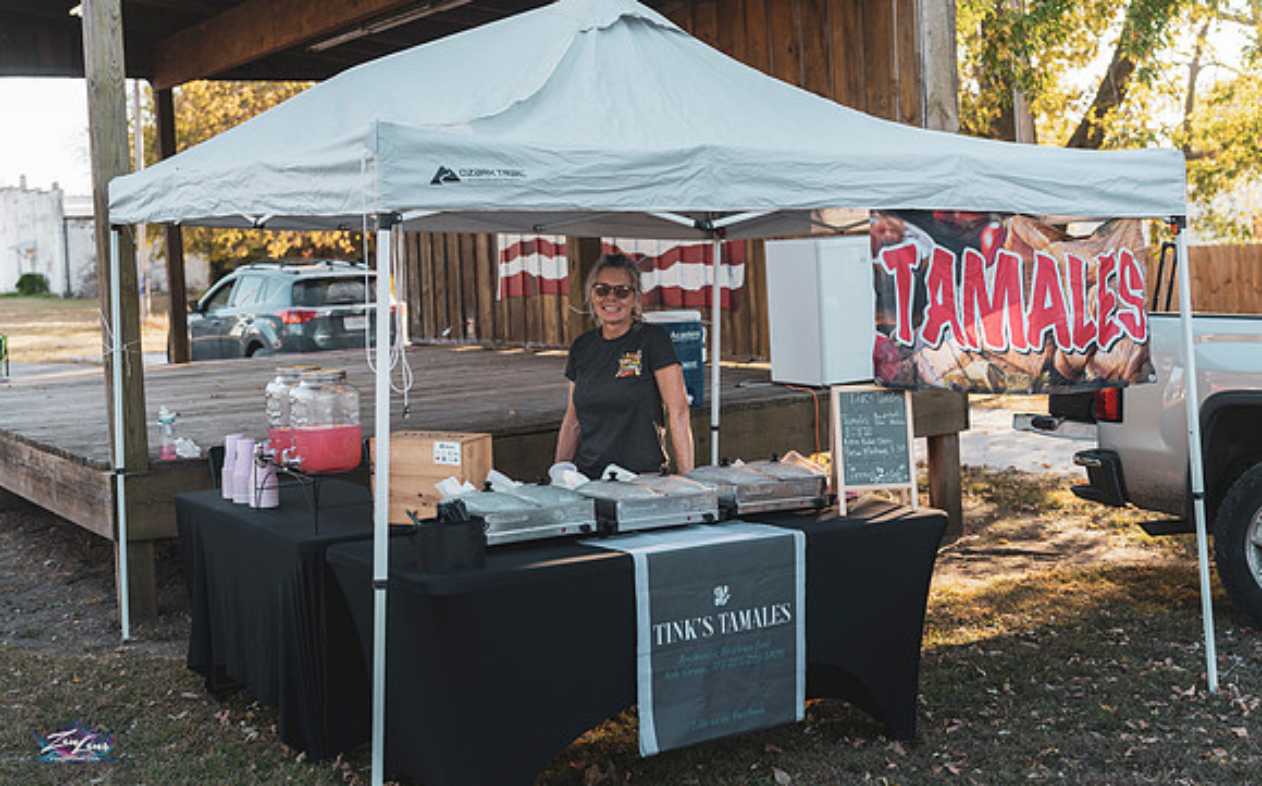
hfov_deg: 43.3
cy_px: 347
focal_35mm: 46
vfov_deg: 27.7
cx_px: 611
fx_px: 1591
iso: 100
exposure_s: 1/200
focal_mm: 42
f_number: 2.8
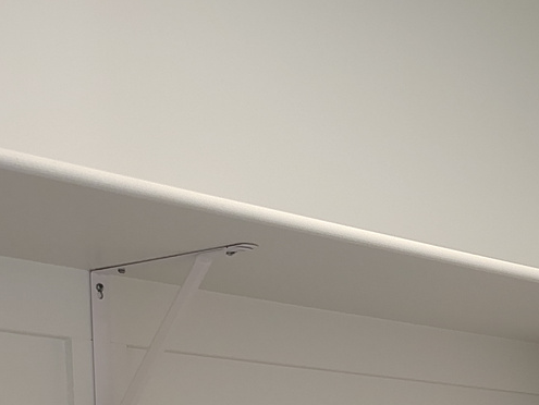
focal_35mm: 99
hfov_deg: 19.4
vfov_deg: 13.3
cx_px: 490
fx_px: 1543
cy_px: 753
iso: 778
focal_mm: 5.56
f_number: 1.8
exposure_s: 1/60
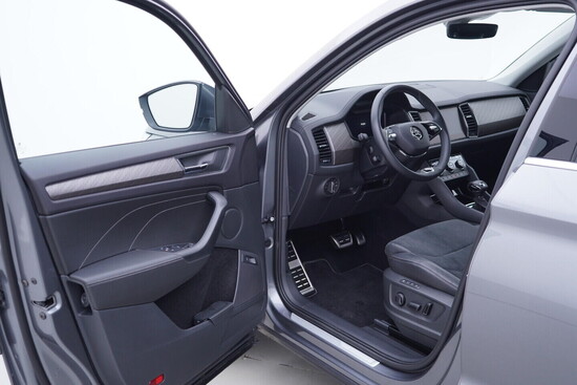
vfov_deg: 36.9
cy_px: 192
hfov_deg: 53.1
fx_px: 577
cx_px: 288
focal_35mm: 36
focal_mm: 24
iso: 125
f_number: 2.8
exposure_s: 1/40
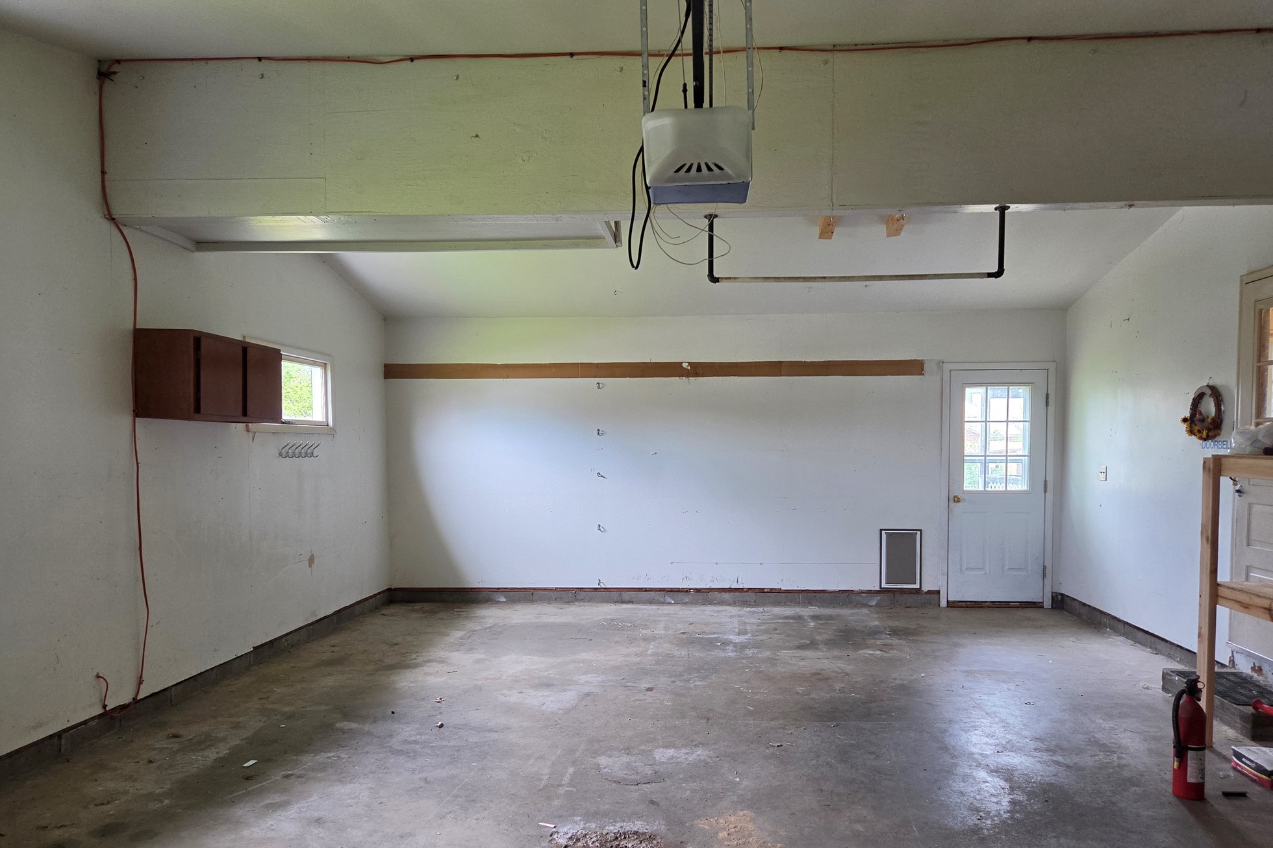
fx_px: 884
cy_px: 482
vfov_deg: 51.1
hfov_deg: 71.5
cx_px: 654
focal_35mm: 25
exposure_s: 1/120
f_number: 1.8
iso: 250
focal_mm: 5.4
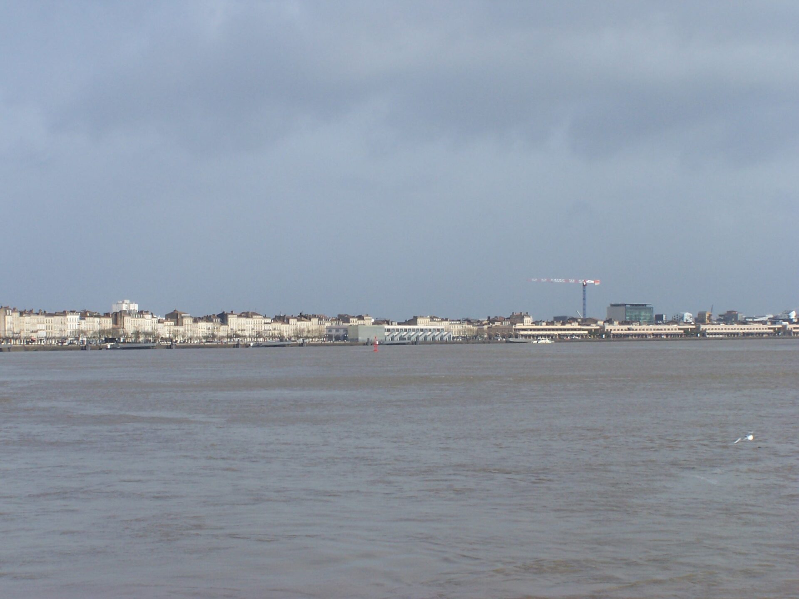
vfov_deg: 18.0
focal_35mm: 82
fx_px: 1893
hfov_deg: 23.8
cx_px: 400
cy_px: 300
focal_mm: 13.7
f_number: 6.3
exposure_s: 1/350
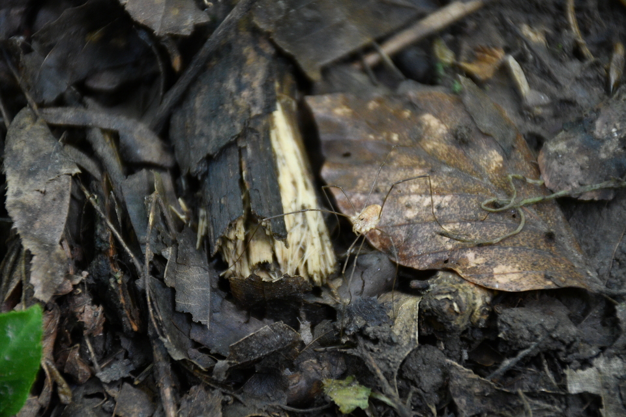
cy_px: 208
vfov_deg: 6.5
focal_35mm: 210
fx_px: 3651
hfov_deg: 9.8
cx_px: 313
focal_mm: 140
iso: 2500
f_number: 5.6
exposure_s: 1/80
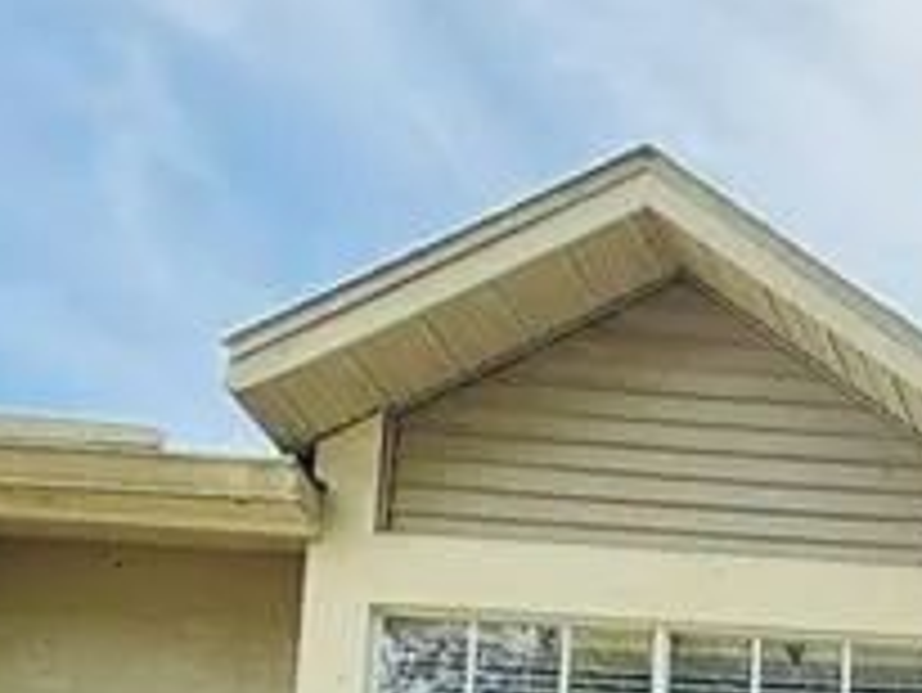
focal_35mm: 70
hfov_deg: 19.7
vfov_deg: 14.9
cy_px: 1575
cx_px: 1705
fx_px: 1866
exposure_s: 1/421
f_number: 2.2
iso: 50
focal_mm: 2.22
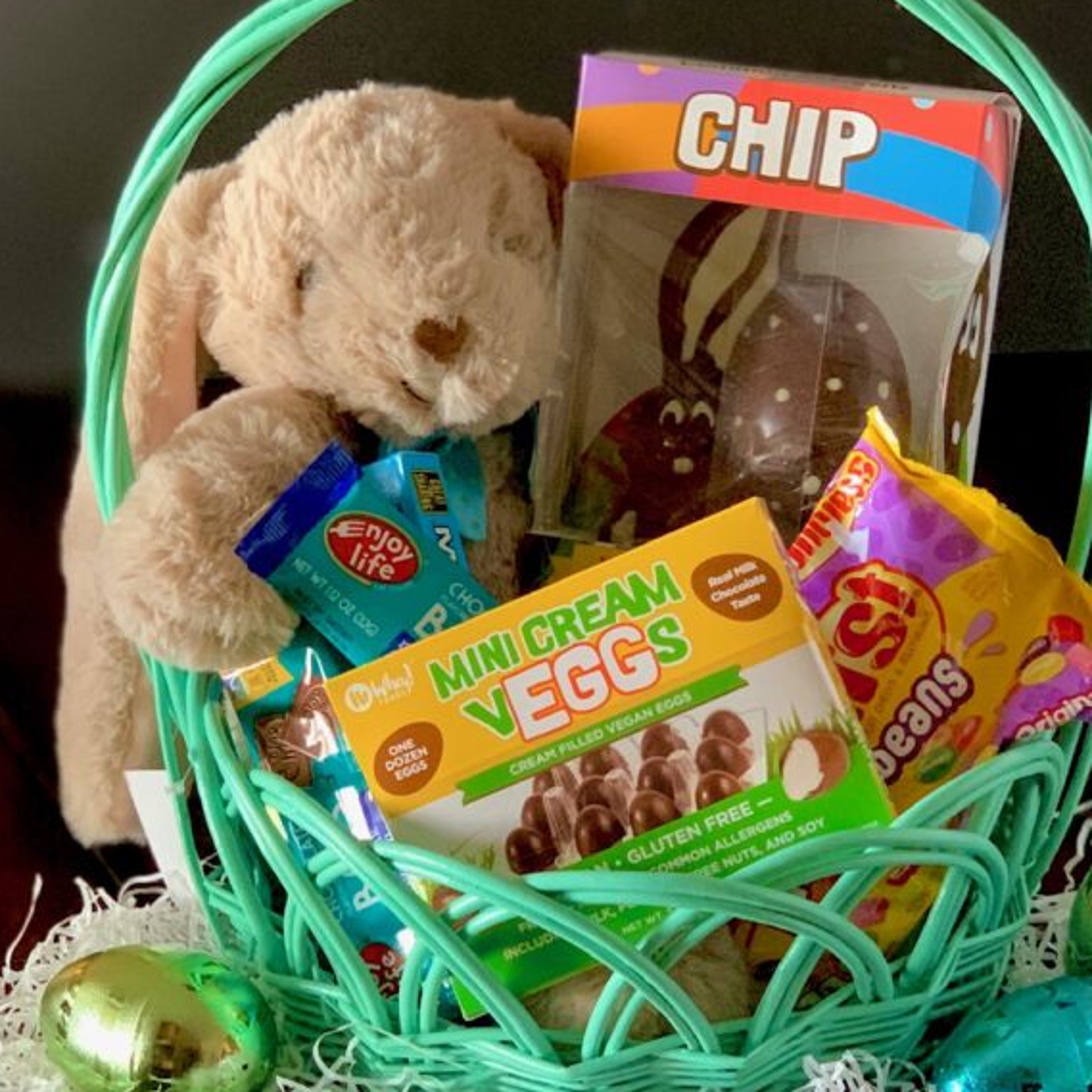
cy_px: 541
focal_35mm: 62
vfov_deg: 27.7
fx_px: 2213
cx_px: 631
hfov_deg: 27.7
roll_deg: -1.1
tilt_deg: -24.2
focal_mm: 6
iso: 400
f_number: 2.4
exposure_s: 1/45
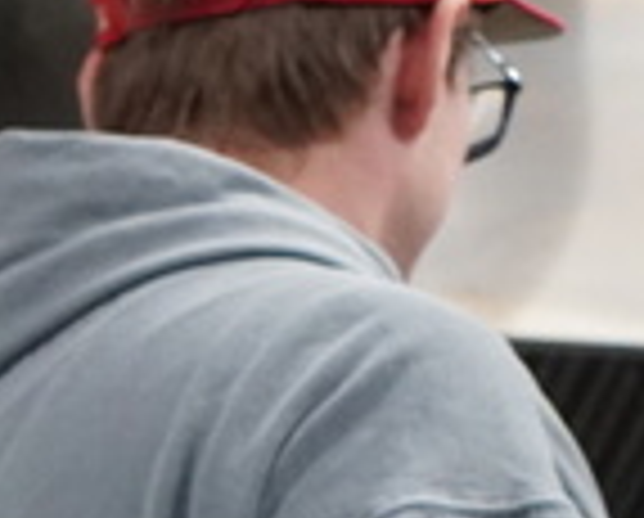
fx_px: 5183
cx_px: -1603
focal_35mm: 271
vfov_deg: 5.6
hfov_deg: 6.3
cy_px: 1110
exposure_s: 1/160
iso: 1600
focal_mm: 27
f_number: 4
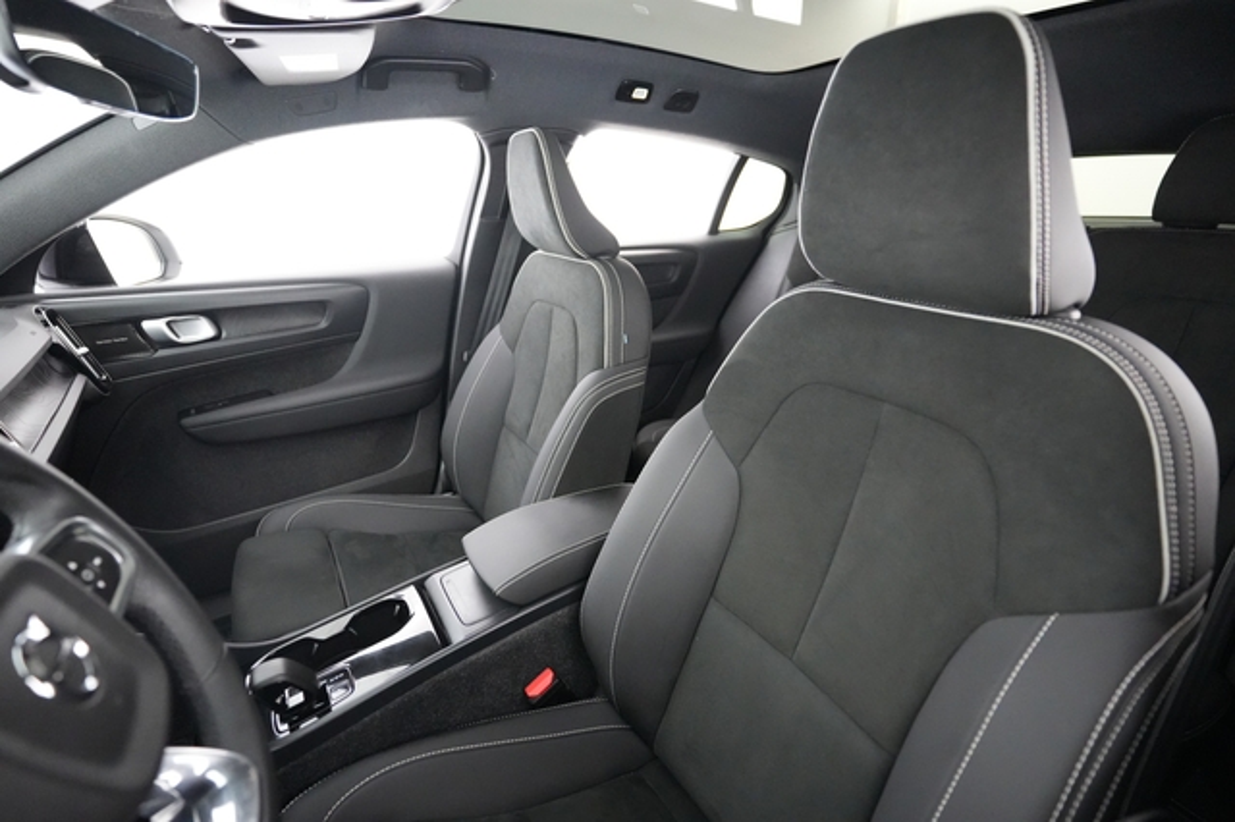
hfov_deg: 93.3
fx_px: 583
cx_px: 618
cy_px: 411
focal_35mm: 17
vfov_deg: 70.4
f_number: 2.8
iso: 12800
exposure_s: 1/30
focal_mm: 17
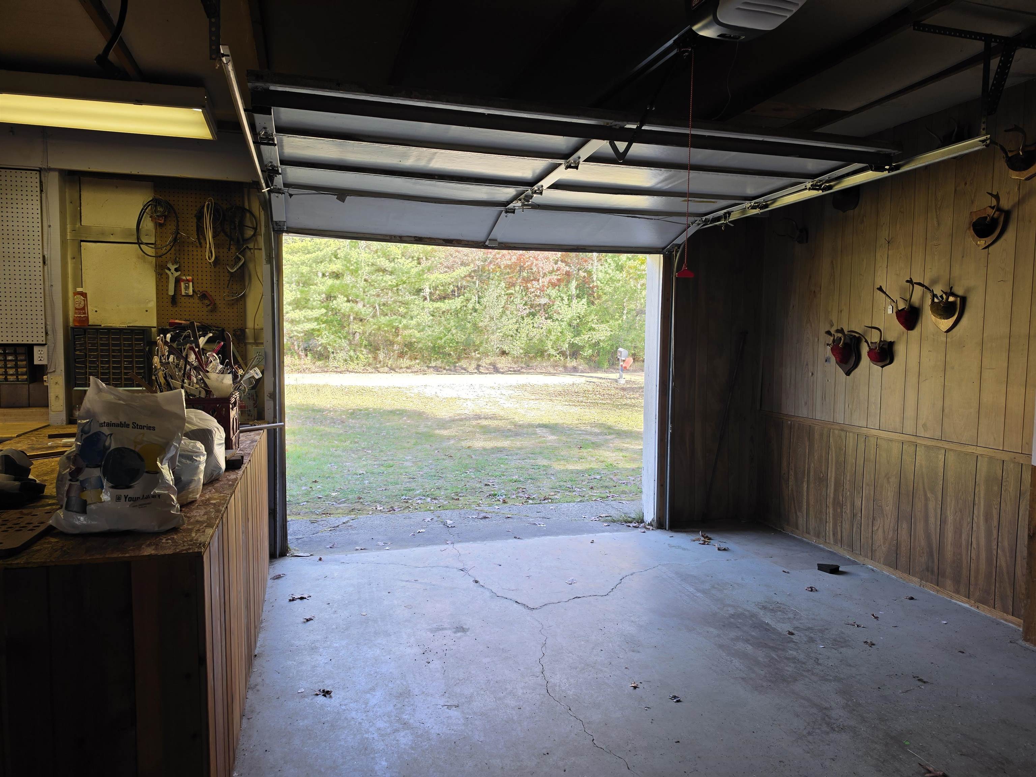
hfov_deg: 73.9
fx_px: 688
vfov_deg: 58.9
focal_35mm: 23
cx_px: 518
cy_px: 388
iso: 20
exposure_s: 1/120
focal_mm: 6.5
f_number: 1.4
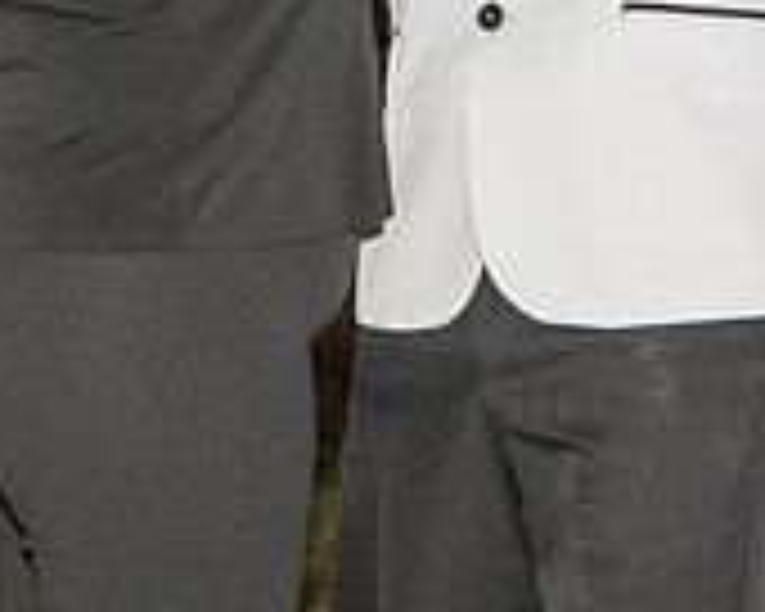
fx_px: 3623
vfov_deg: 9.5
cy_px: -209
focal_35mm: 160
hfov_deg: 12.0
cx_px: 279
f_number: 5.6
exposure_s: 1/200
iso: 2000
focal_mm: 50
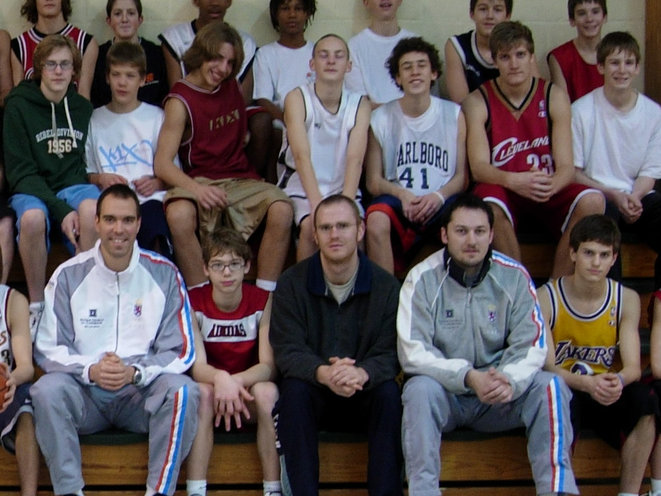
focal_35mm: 98
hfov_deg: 19.4
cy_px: 329
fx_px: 1872
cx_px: -21
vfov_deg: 15.1
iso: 64
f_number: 2.8
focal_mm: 7.8
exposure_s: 1/10.3
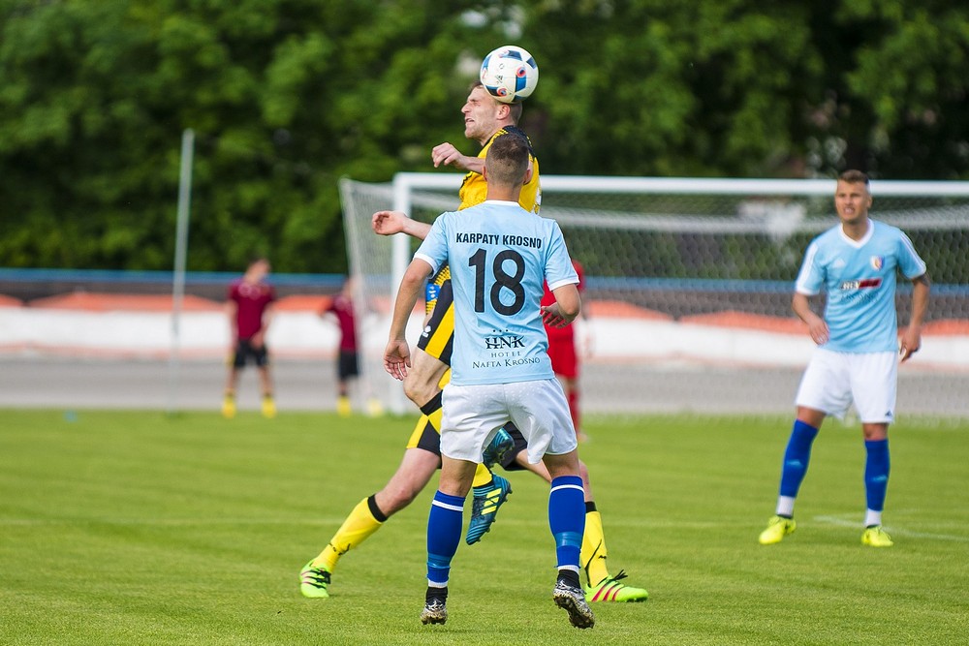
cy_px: 323
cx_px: 484
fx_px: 5384
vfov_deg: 6.9
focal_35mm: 200
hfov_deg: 10.3
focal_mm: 200
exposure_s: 1/1600
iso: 320
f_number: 2.8
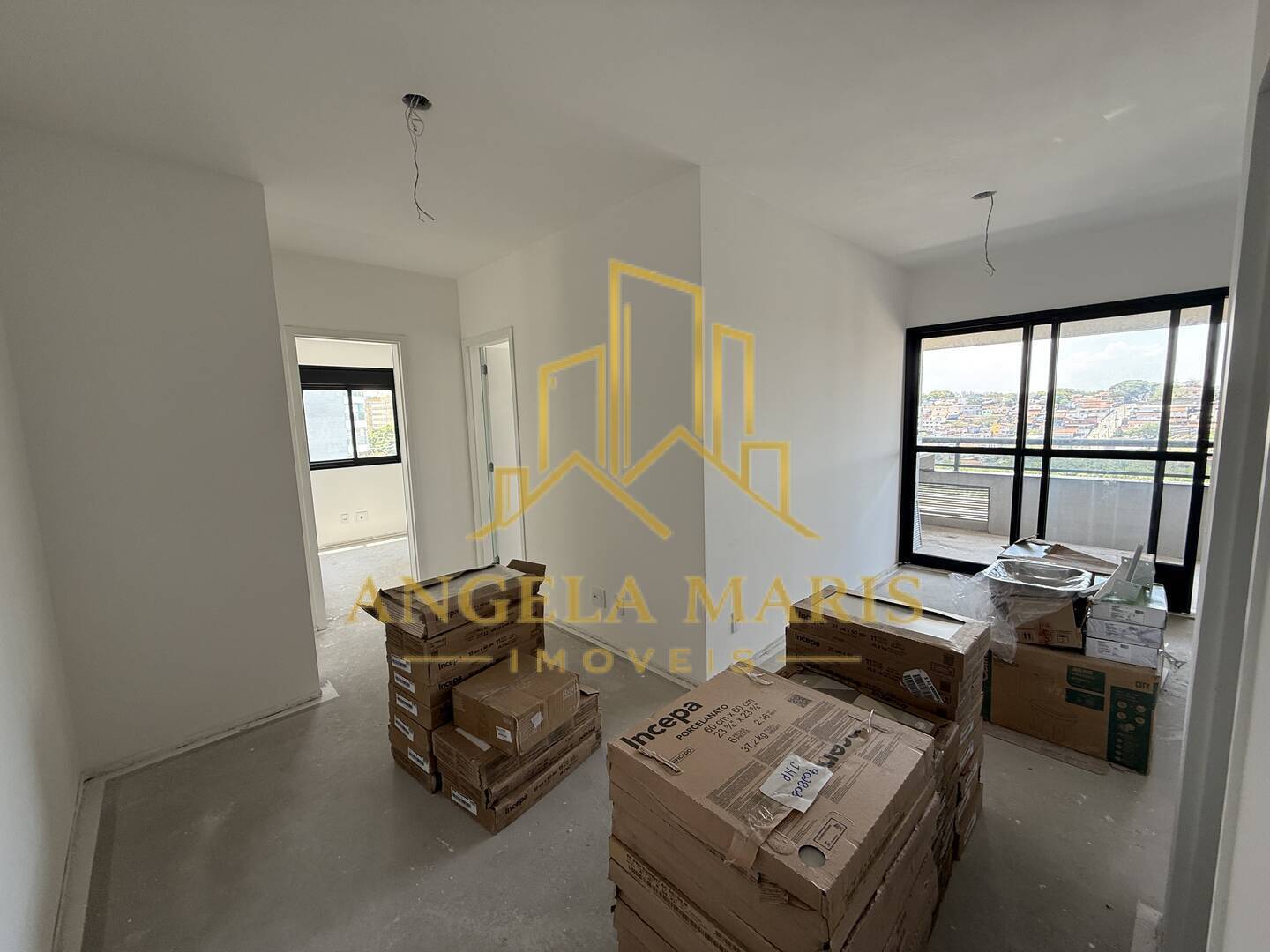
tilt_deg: -6.0
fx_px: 514
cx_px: 635
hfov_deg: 102.1
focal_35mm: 14
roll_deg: +2.6
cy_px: 476
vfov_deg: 85.7
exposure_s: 1/99
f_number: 2.2
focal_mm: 2.22
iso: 80
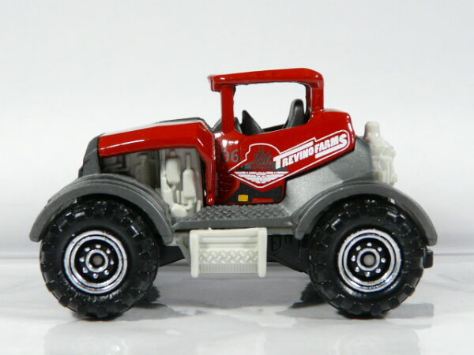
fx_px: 986
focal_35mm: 72
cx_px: 237
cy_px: 178
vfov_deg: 20.4
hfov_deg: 27.0
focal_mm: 7.4
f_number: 3.2
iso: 100
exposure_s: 1/40
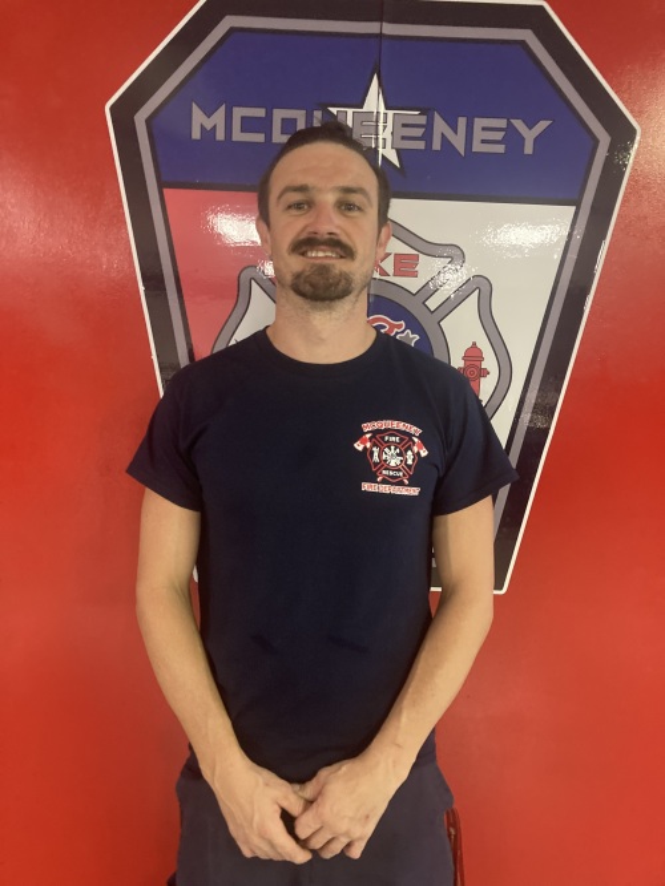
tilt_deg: -5.6
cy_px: 443
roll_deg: -0.8
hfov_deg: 49.7
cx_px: 332
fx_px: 717
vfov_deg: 63.5
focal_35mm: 28
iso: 500
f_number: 1.8
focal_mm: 3.99
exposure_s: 1/30
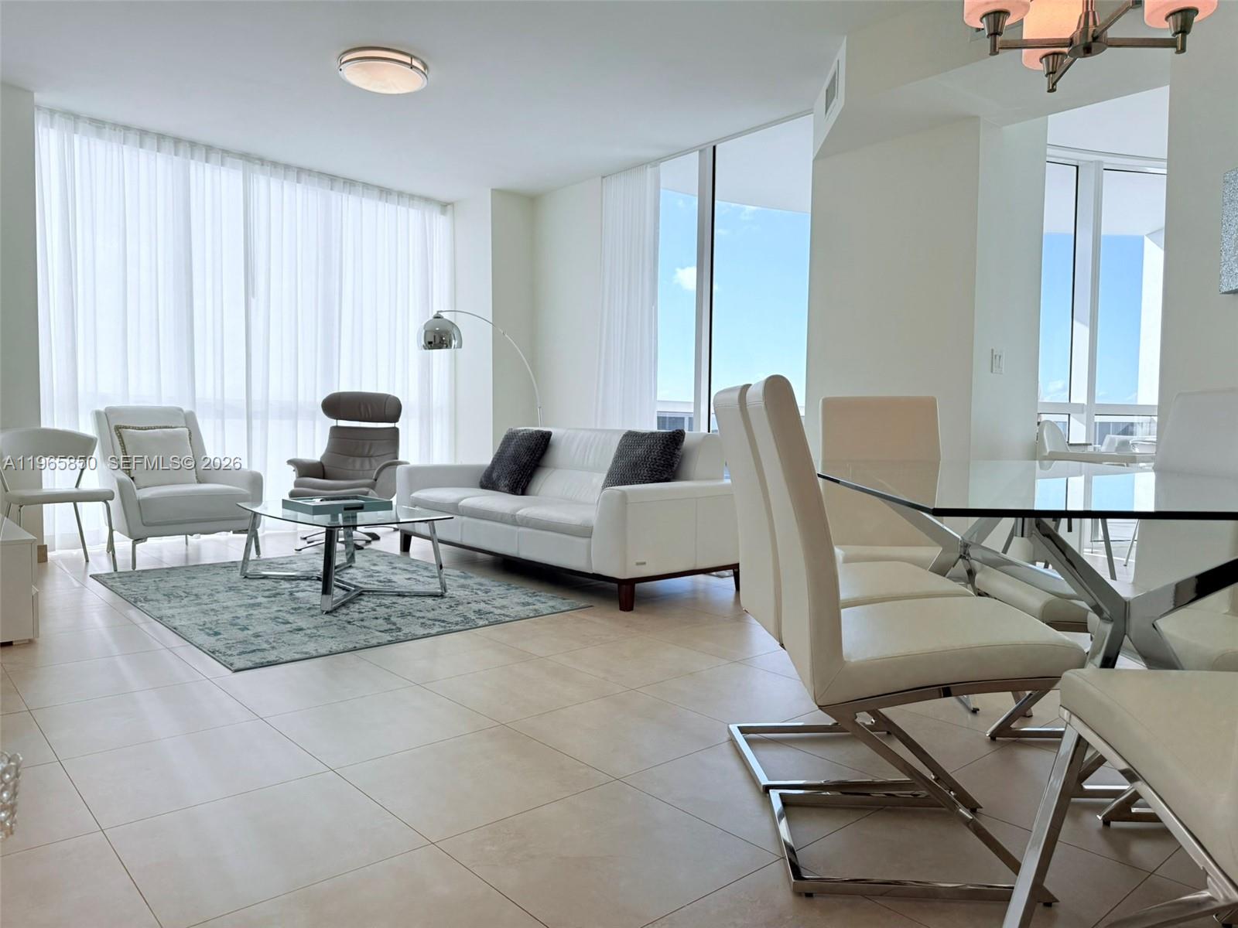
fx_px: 858
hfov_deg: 71.6
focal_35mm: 24
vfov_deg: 56.8
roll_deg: -0.3
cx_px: 619
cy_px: 464
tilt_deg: -2.0
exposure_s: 1/1493
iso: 80
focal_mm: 6.76
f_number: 1.78
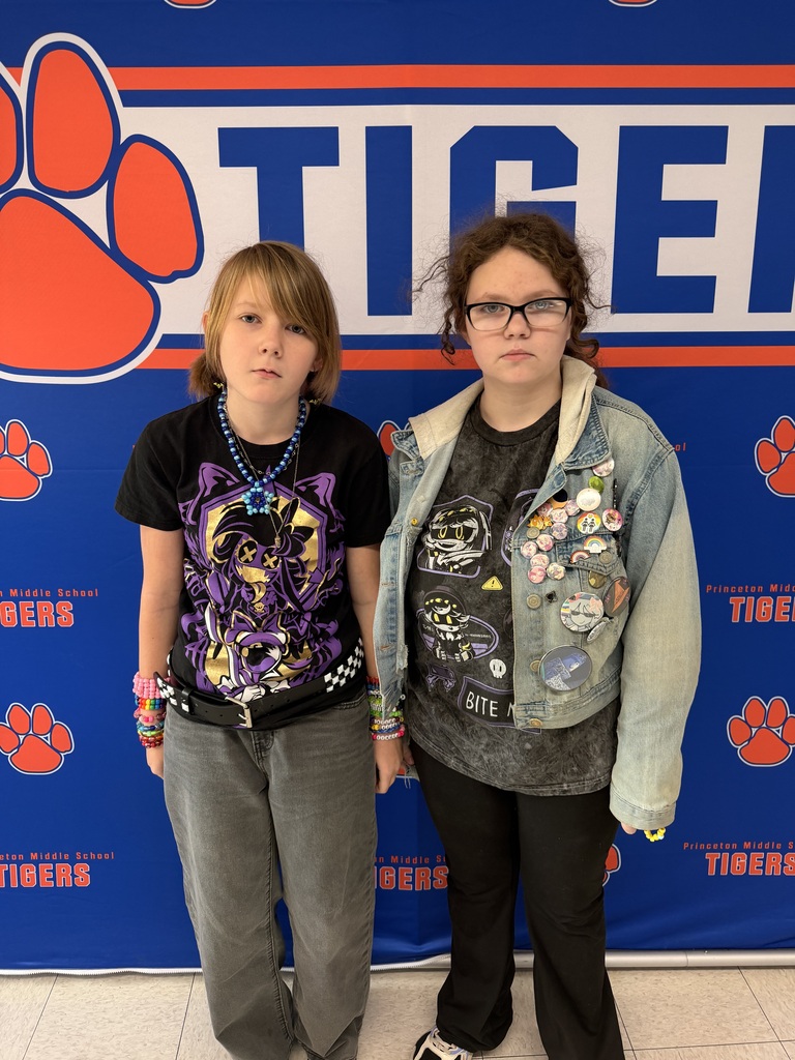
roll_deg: -0.5
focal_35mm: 24
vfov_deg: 71.6
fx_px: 735
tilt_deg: -18.3
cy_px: 530
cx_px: 398
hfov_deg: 56.8
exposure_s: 1/60
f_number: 1.78
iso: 160
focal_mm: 6.76
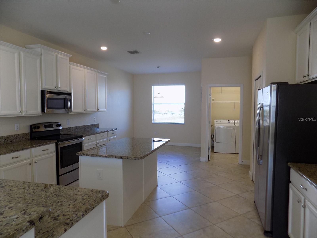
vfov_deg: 58.9
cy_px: 119
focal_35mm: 23
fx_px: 211
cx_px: 158
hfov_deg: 73.9
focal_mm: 4
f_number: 3.1
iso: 80
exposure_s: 1/30
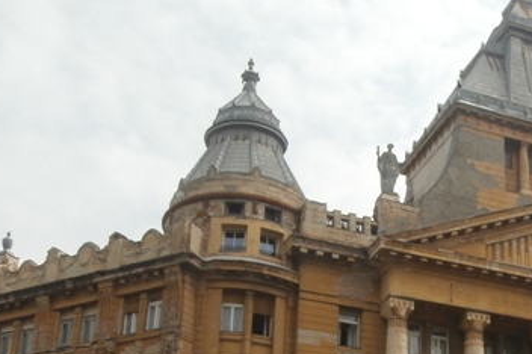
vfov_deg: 18.6
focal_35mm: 71
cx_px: 438
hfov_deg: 27.8
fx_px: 1048
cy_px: 368
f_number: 3.5
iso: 100
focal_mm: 5.36
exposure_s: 1/1000
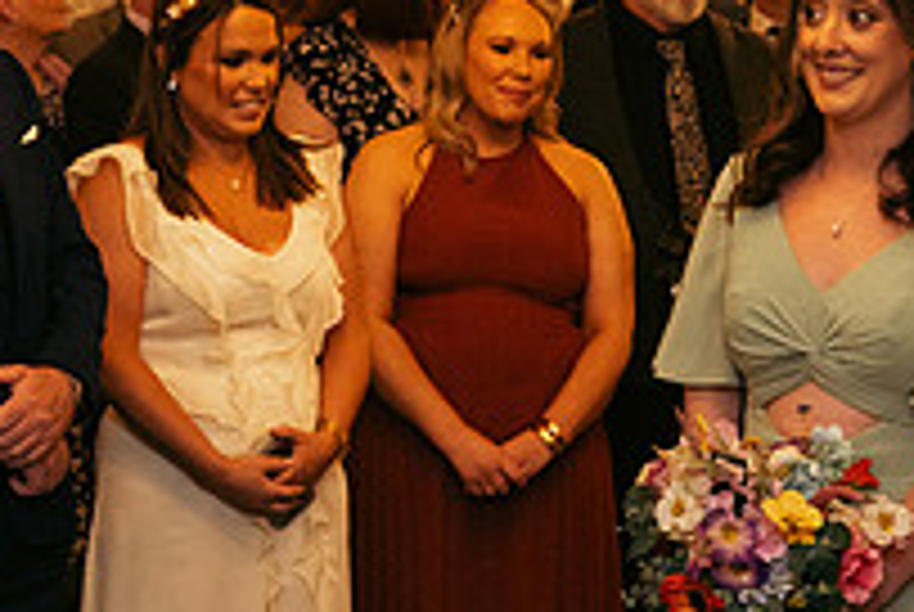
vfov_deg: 10.3
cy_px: 299
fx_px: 3407
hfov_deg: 15.2
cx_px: 266
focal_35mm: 134
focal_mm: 47
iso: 2500
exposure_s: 1/160
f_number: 3.5
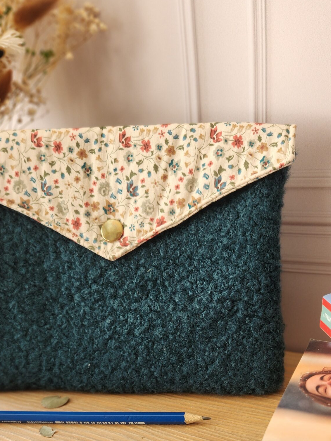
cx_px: 199
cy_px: 357
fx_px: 497
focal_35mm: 39
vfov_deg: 45.3
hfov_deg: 36.7
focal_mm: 5.4
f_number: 1.8
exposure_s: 1/120
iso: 64
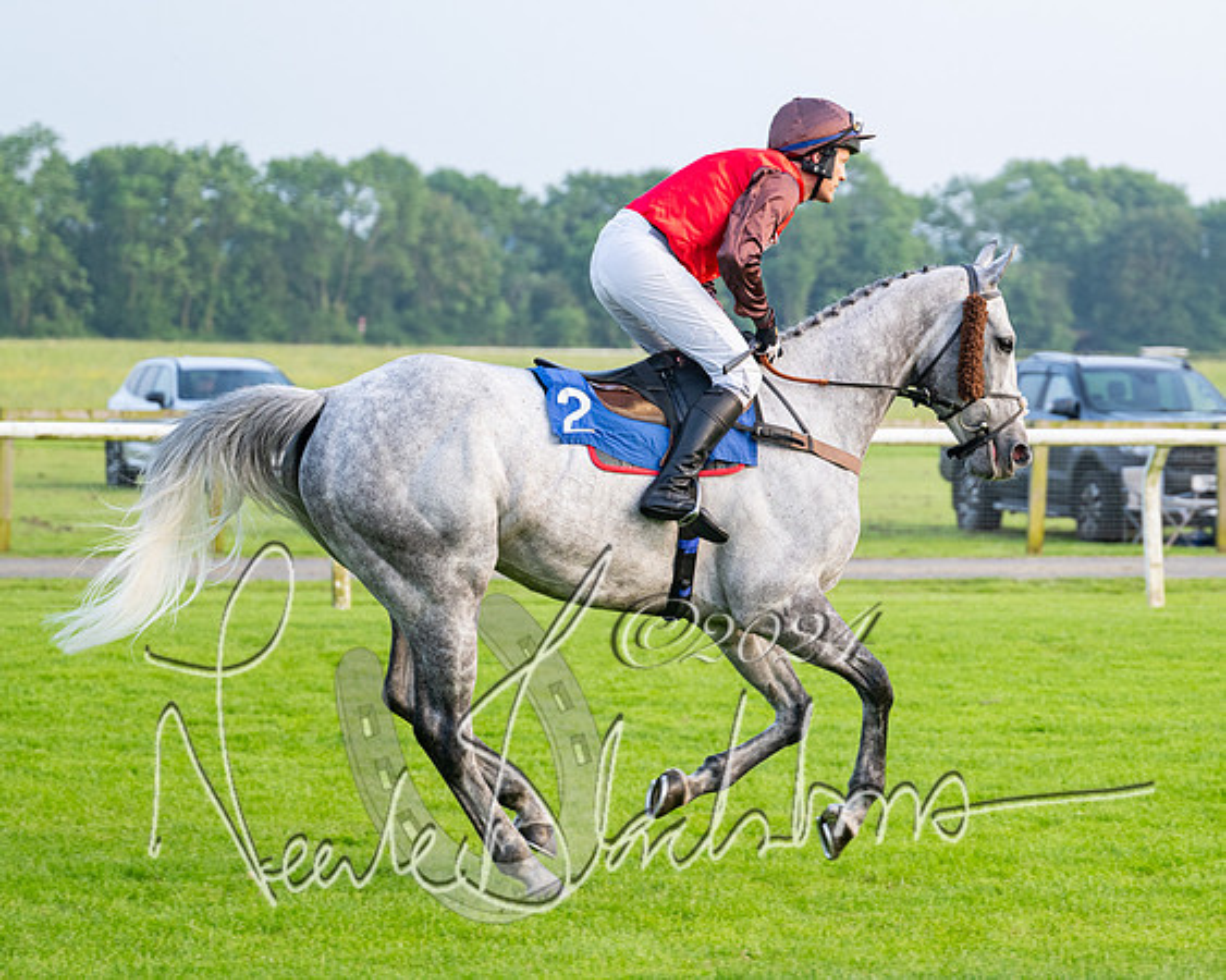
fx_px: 5476
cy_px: 507
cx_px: 775
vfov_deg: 10.2
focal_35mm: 151
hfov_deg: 12.8
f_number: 4
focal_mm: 110
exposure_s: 1/640
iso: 400
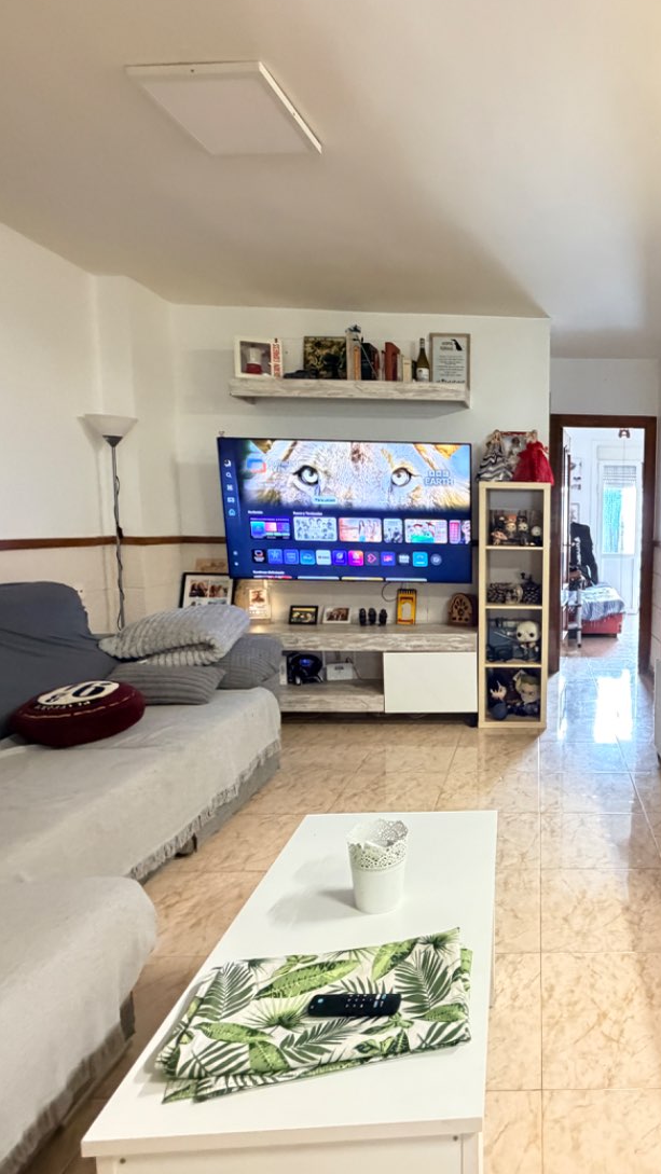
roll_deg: +1.8
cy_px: 590
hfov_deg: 49.1
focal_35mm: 21
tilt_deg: -6.8
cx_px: 566
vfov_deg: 83.8
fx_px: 654
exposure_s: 1/50
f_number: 2.2
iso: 640
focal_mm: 2.22
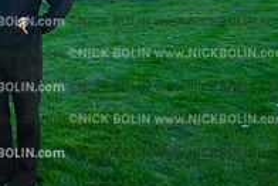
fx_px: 549
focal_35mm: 71
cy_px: -77
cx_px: -45
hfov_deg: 25.8
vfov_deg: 17.6
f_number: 8
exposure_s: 1/640
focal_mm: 24
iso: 800
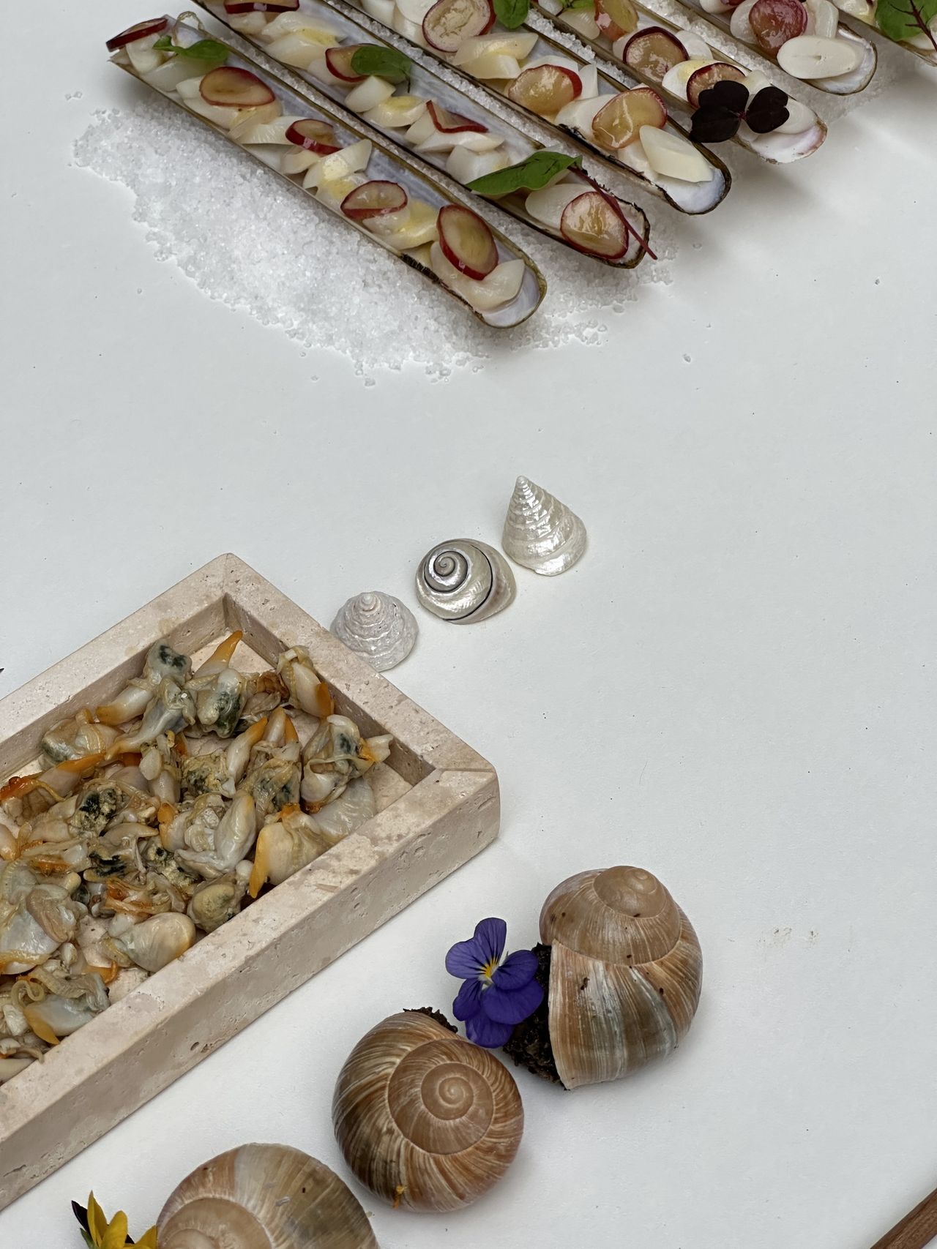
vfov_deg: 25.3
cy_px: 624
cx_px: 468
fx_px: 2779
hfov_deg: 19.1
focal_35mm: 77
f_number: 2.8
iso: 125
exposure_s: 1/100
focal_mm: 9
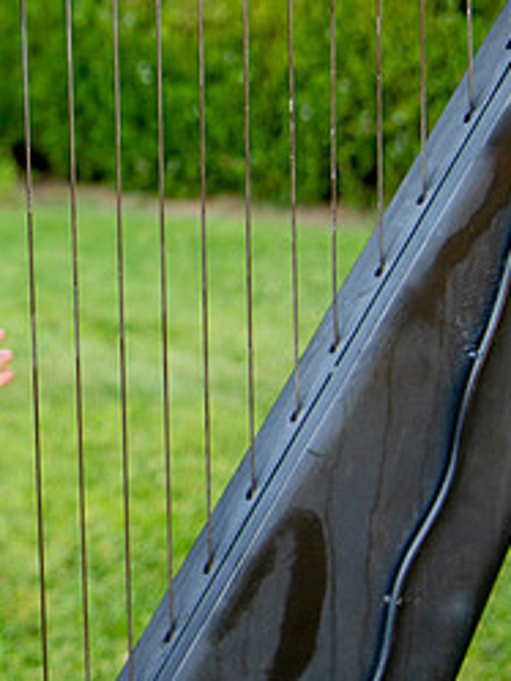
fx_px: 1672
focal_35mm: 85
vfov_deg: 22.8
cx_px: -153
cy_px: 194
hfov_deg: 16.4
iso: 640
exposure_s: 1/200
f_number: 4
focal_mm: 38
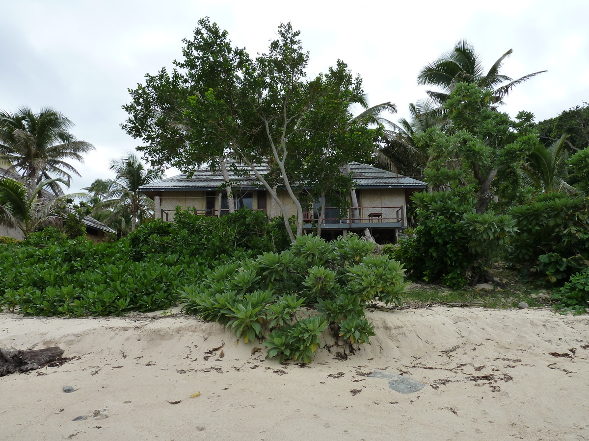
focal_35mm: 25
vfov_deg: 54.9
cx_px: 294
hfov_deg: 69.4
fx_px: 425
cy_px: 220
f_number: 5
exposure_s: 1/400
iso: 125
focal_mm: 4.1
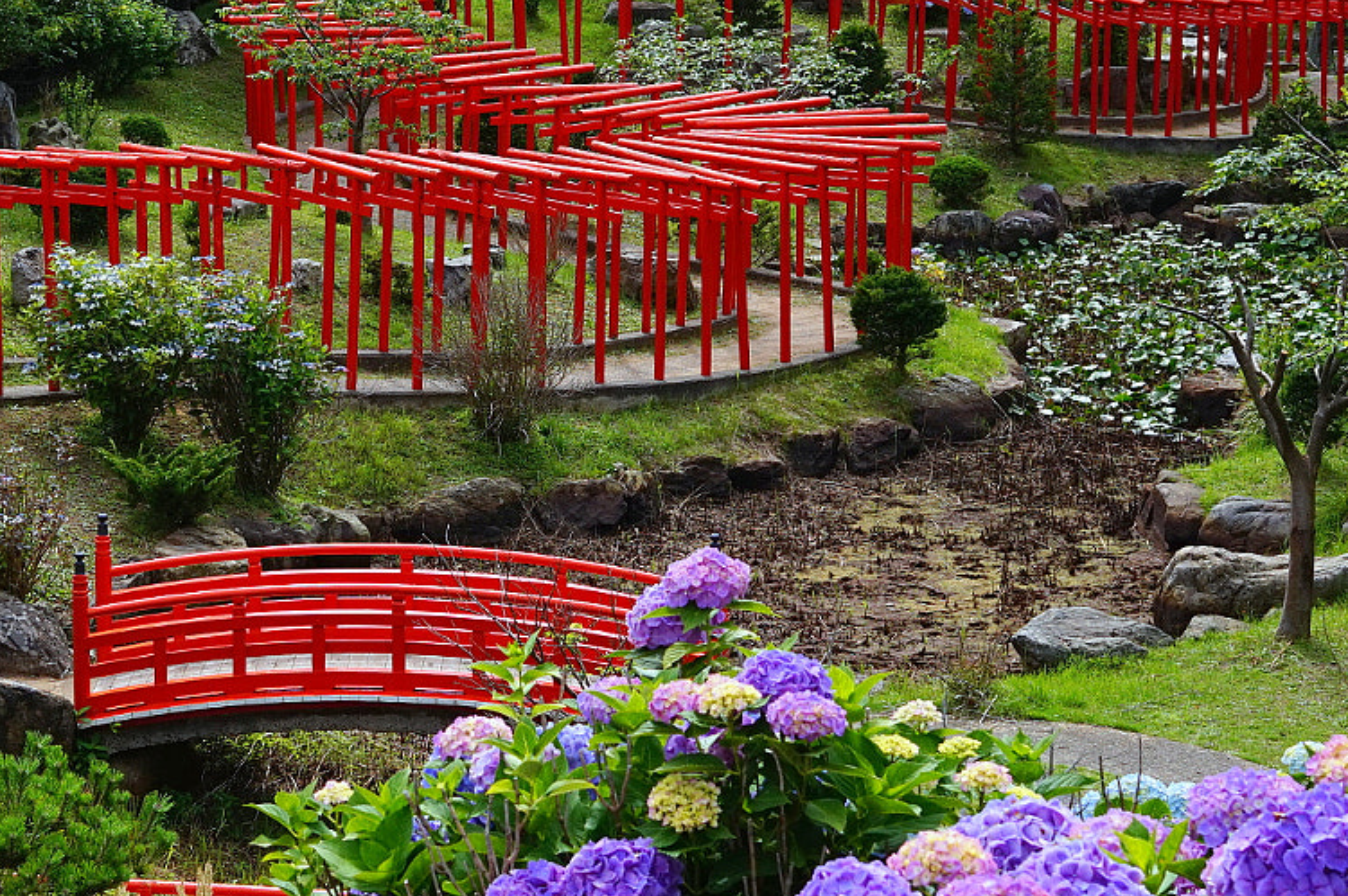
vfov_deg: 14.2
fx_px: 3592
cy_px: 310
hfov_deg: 21.1
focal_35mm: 96
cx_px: 325
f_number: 7.1
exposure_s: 1/320
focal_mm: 30
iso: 100
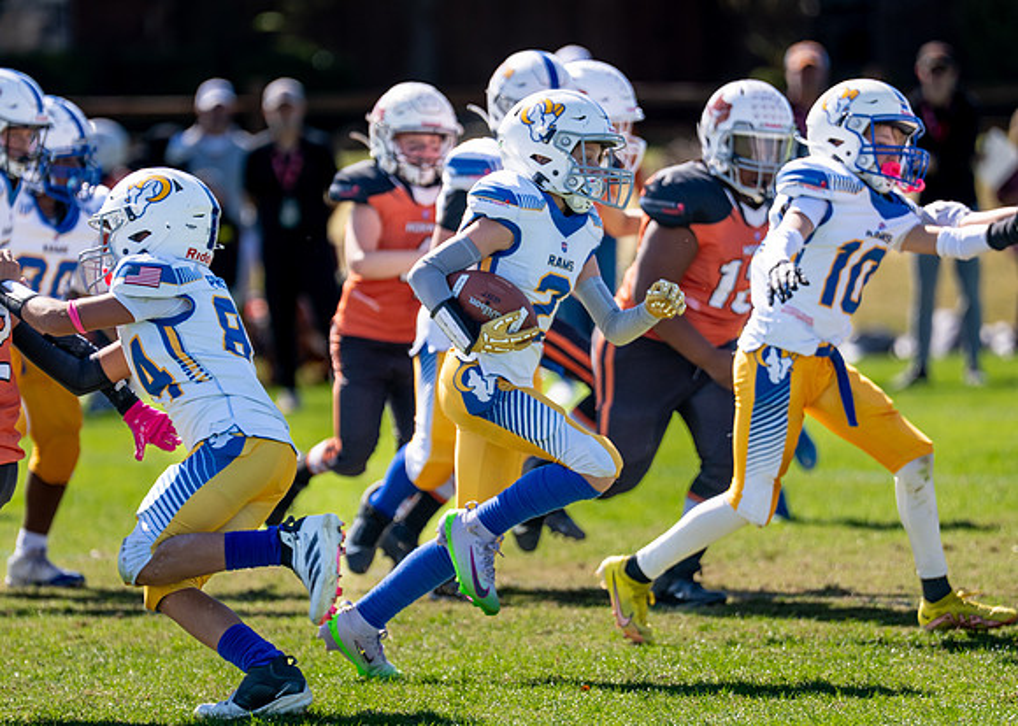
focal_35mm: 360
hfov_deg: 5.6
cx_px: 467
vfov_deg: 4.0
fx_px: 10408
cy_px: 408
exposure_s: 1/2000
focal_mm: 200
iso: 100
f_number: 2.8
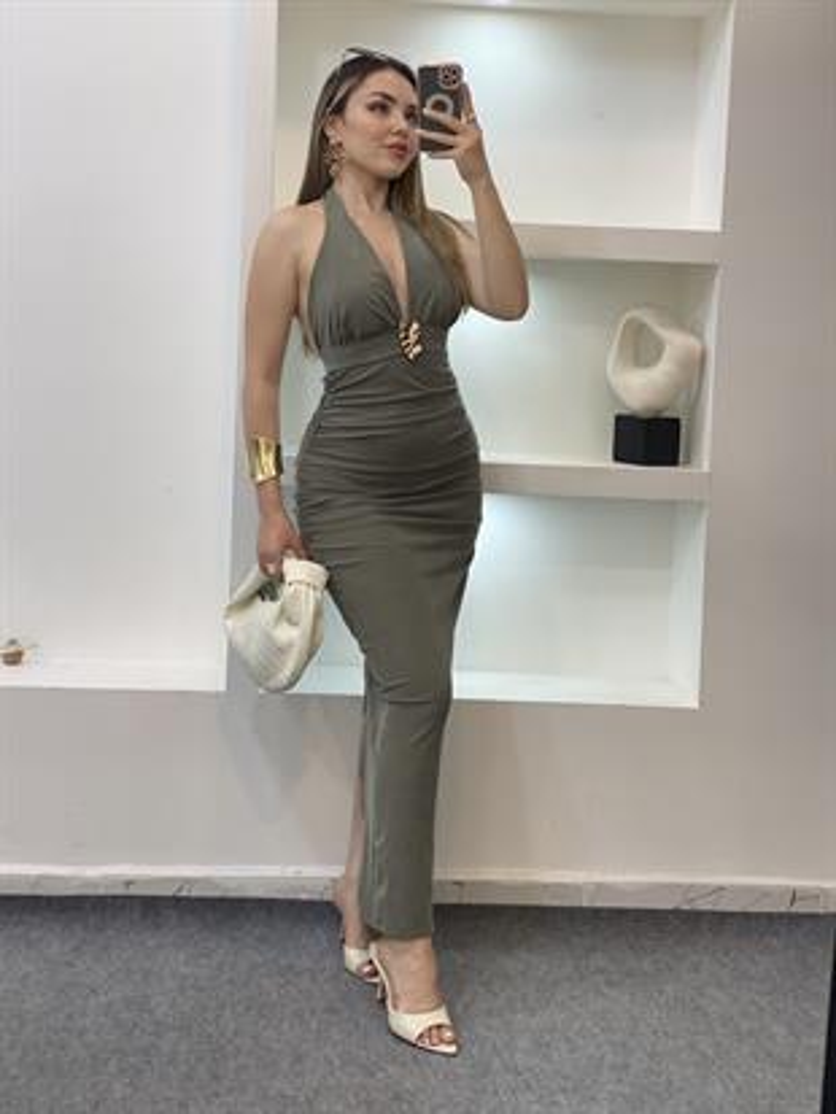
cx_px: 418
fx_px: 1674
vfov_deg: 36.8
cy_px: 557
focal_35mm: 52
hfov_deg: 28.0
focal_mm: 6
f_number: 2
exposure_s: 1/100
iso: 80
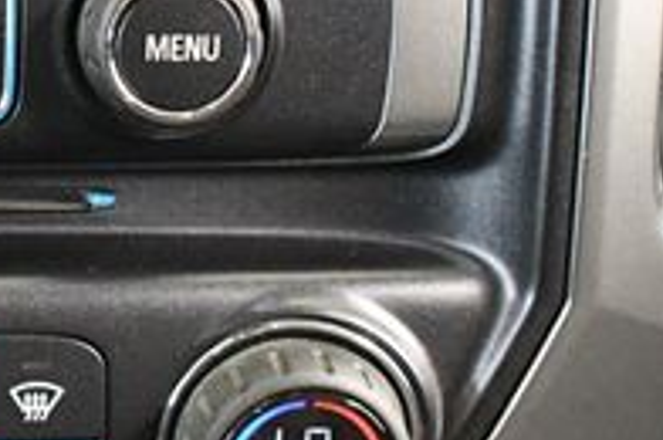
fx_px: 2703
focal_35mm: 147
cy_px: 220
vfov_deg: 9.3
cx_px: -264
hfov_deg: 13.4
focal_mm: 30
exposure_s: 1/60
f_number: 4.2
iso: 10000
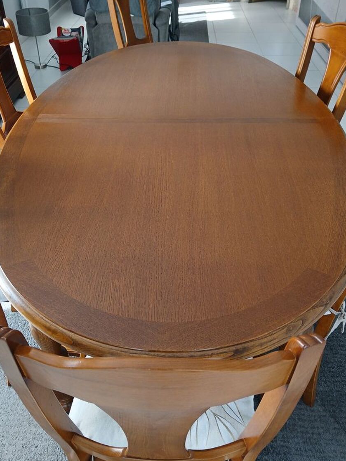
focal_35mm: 31
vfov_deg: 58.3
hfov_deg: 45.3
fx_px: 413
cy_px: 232
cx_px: 146
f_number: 1.8
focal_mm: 3.98
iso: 100
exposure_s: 1/50
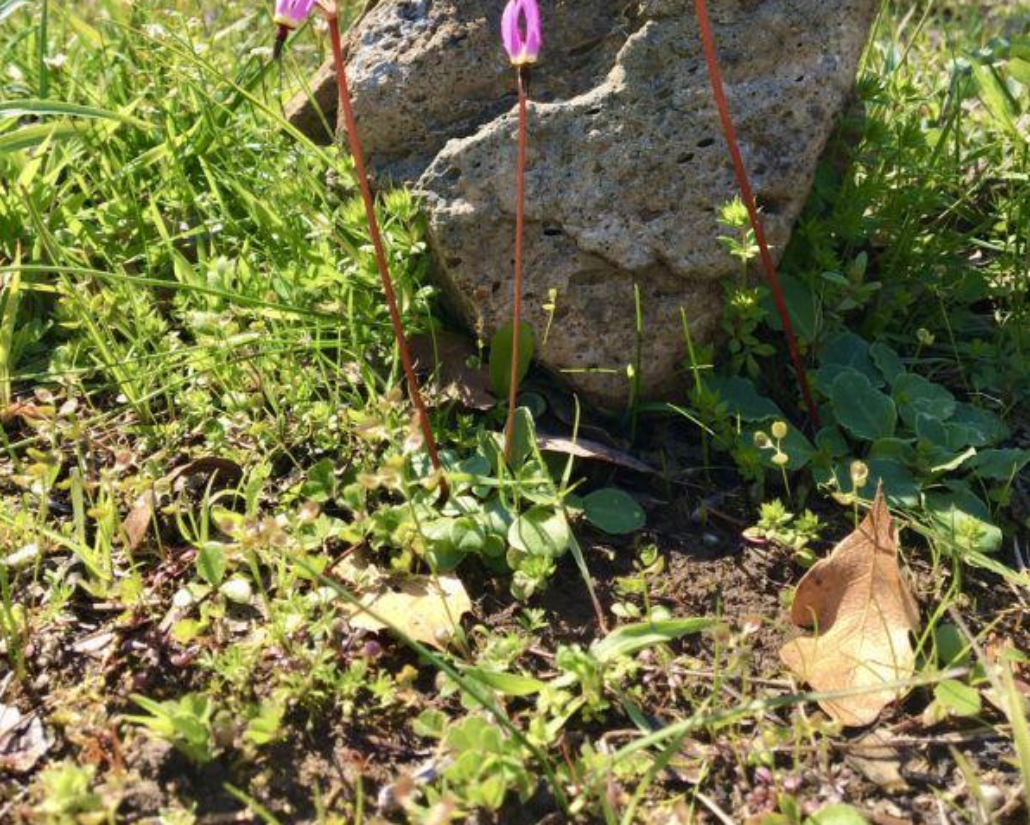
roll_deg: +1.7
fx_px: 1159
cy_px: 168
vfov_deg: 37.8
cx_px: 517
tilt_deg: -15.9
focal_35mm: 38
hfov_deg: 47.9
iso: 25
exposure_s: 1/442
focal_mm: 4.15
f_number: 2.2
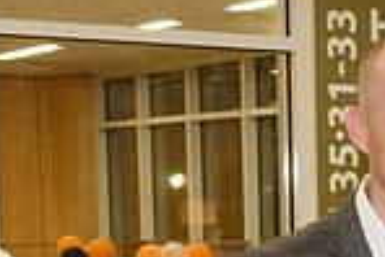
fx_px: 1638
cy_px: 448
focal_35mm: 153
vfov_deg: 8.7
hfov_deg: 12.5
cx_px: 643
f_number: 5.6
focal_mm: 23.4
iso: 1600
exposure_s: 1/60
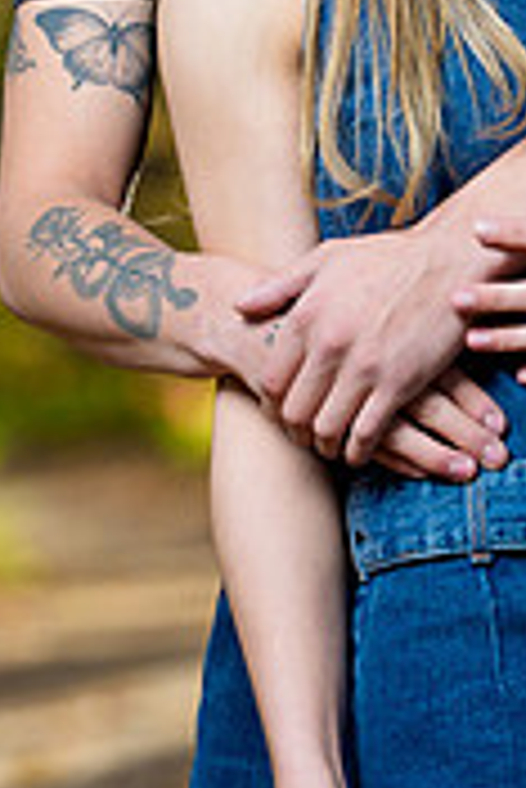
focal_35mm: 329
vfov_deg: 6.2
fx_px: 7196
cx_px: 454
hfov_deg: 4.2
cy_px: -18
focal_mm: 128
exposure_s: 1/160
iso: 400
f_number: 3.5
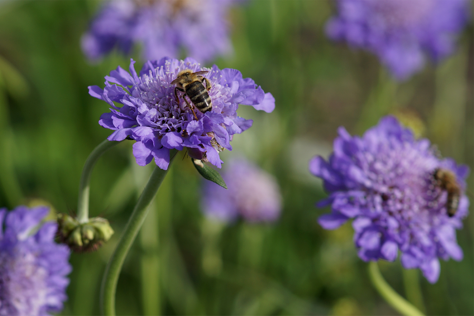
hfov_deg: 13.7
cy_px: 158
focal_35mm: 150
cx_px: 237
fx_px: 1975
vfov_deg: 9.1
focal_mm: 100
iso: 100
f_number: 5.6
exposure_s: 1/400
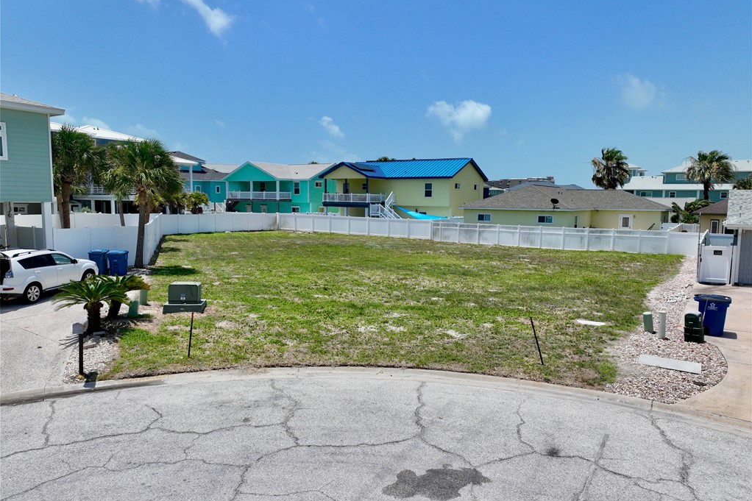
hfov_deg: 71.5
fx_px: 522
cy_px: 251
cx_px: 376
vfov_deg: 51.3
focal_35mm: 25
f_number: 2.8
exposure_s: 1/2500
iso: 100
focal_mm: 12.29
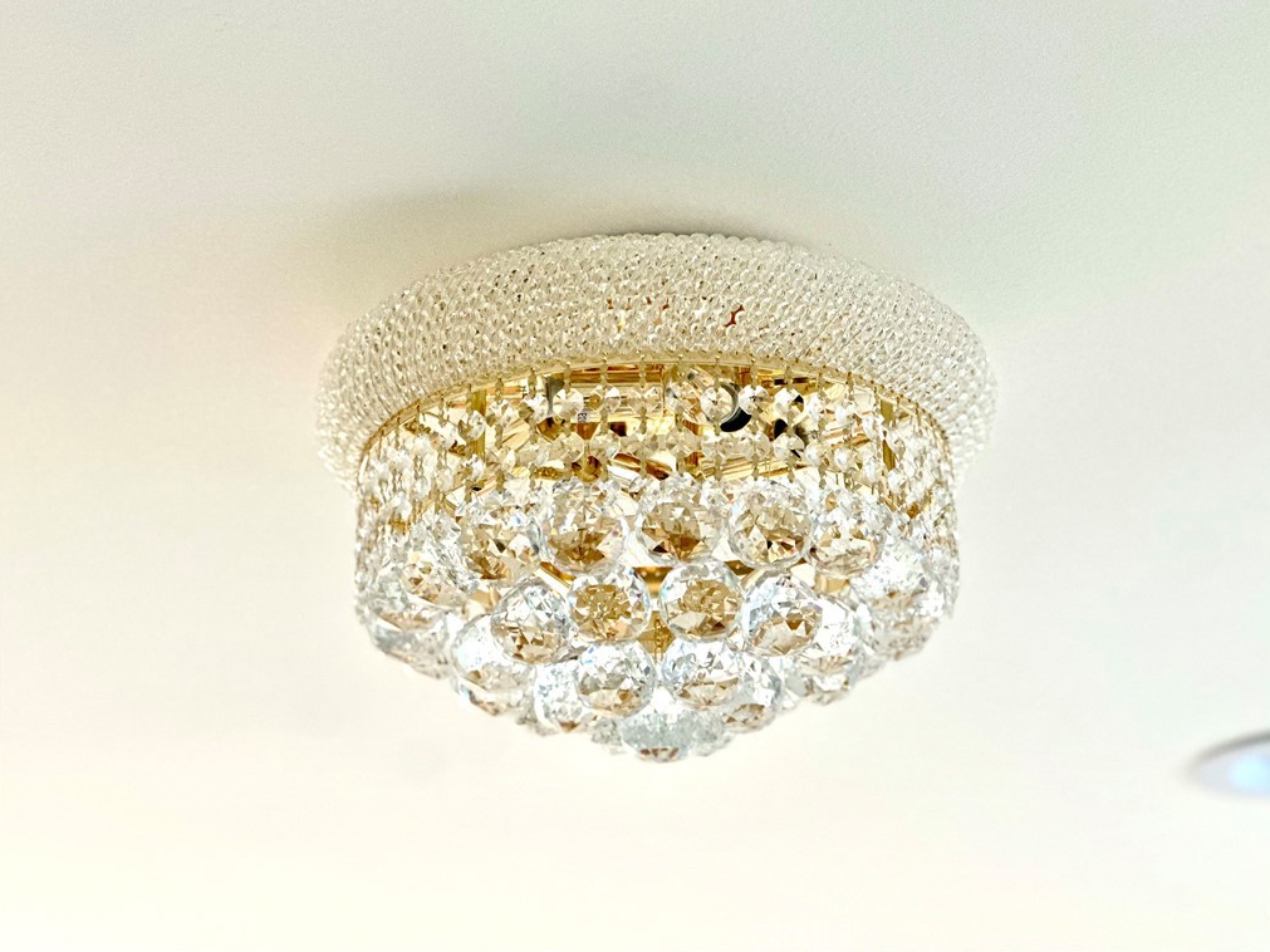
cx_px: 638
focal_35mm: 78
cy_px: 471
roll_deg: +0.5
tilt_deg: +22.1
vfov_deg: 18.9
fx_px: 2861
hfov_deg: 25.0
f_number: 2.8
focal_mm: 9
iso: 320
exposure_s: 1/40
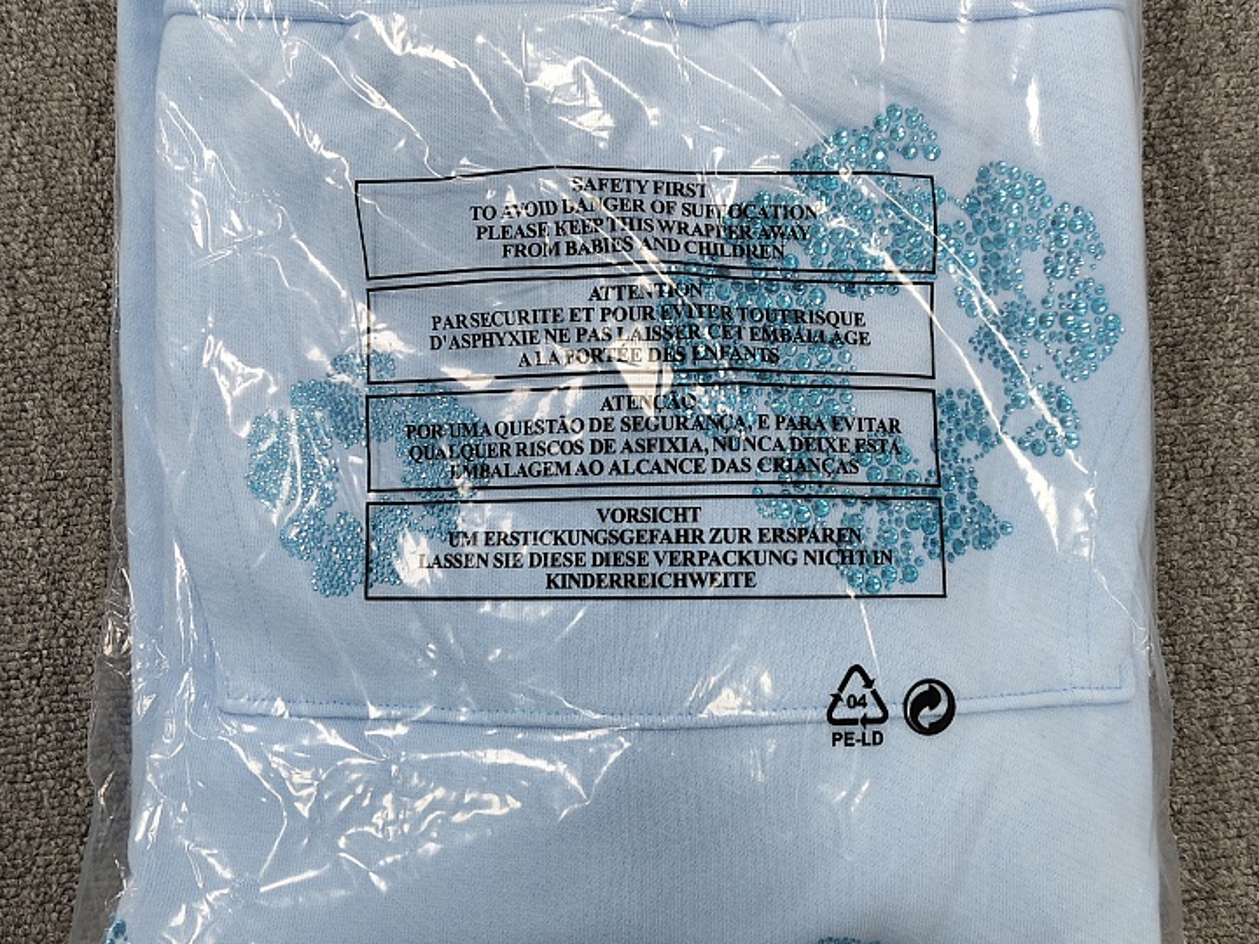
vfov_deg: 39.6
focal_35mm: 36
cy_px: 446
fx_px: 1309
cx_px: 621
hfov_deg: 51.4
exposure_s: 1/100
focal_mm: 5.56
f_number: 1.88
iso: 909
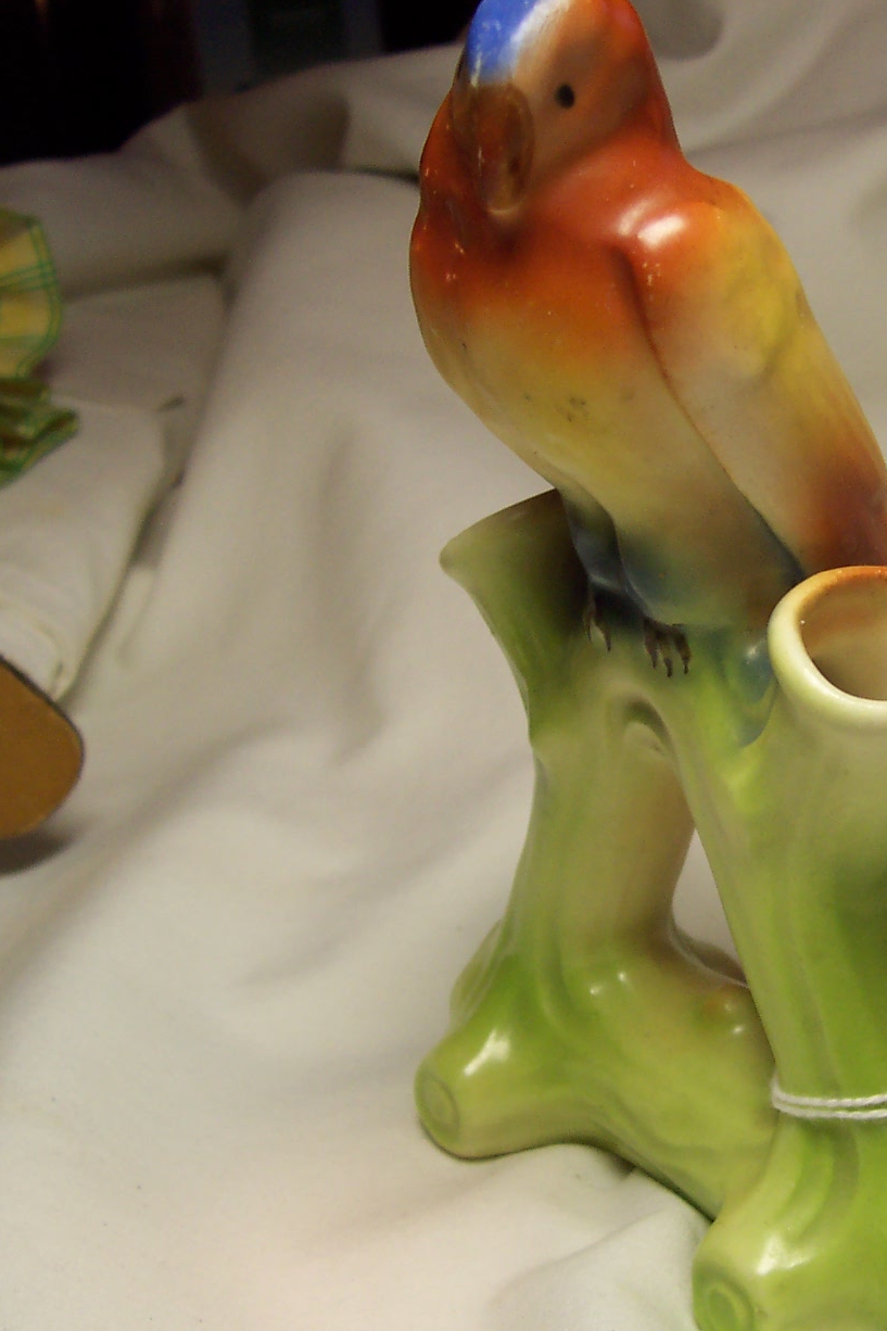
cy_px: 672
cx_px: 756
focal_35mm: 52
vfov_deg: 38.2
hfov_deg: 25.4
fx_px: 1922
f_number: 2.8
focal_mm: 5.6
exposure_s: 1/60
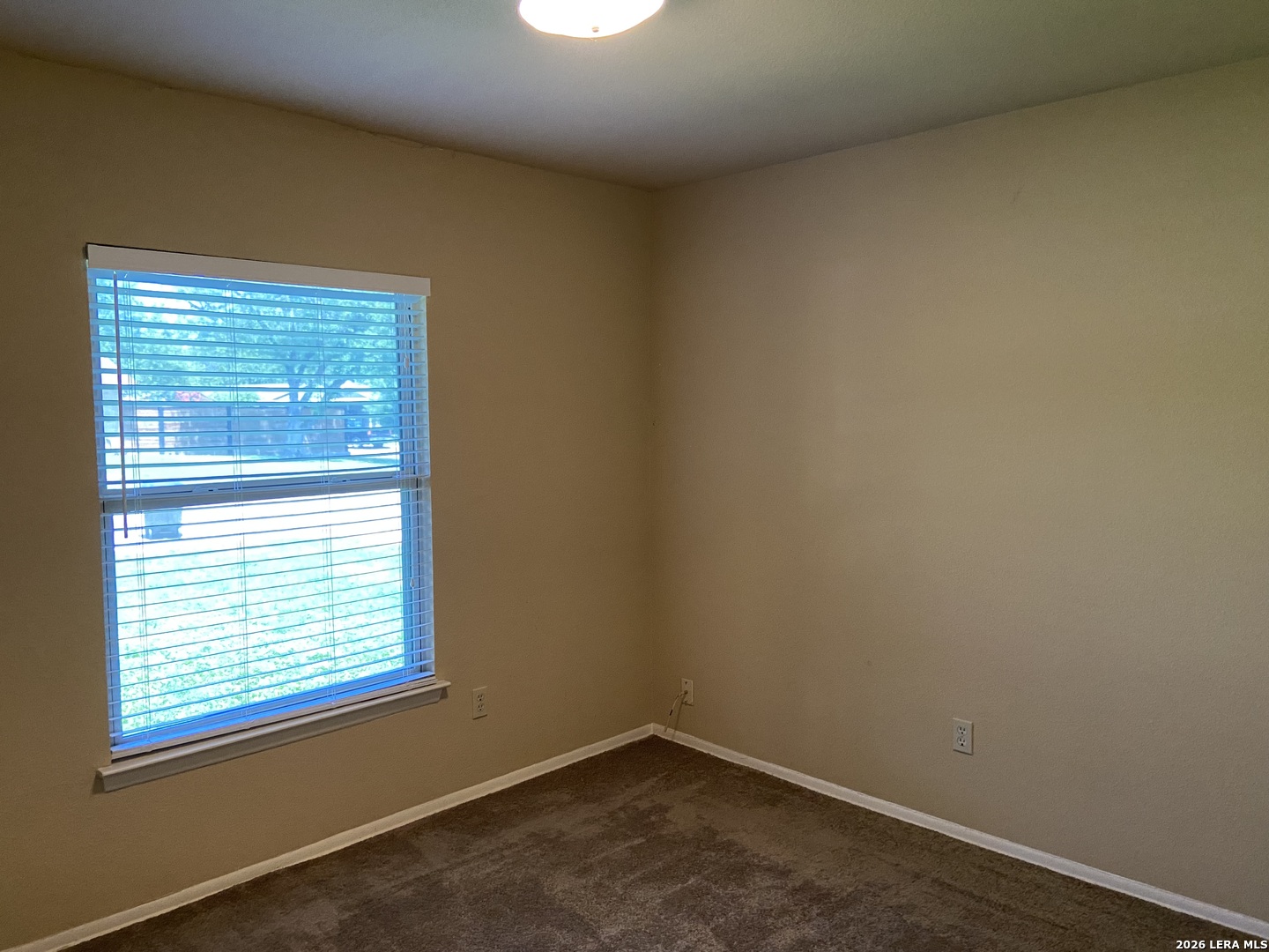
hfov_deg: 67.3
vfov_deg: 53.1
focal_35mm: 26
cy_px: 476
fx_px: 953
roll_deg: +1.1
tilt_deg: -3.0
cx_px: 634
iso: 320
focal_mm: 4.25
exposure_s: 1/60
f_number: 1.8
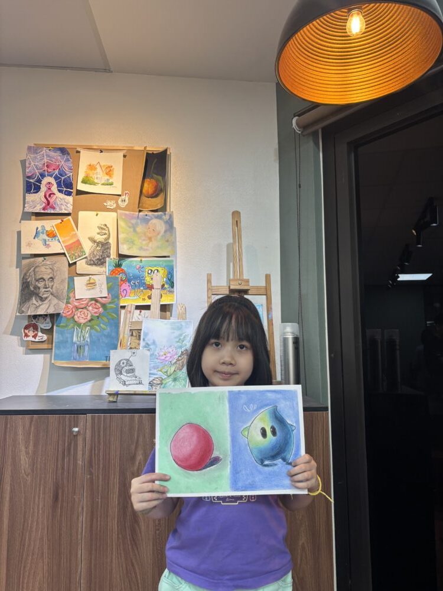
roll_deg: -0.7
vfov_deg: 67.3
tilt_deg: +7.4
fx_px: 444
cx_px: 222
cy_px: 296
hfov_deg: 53.1
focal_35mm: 26
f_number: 1.6
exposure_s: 1/100
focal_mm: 5.96
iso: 64
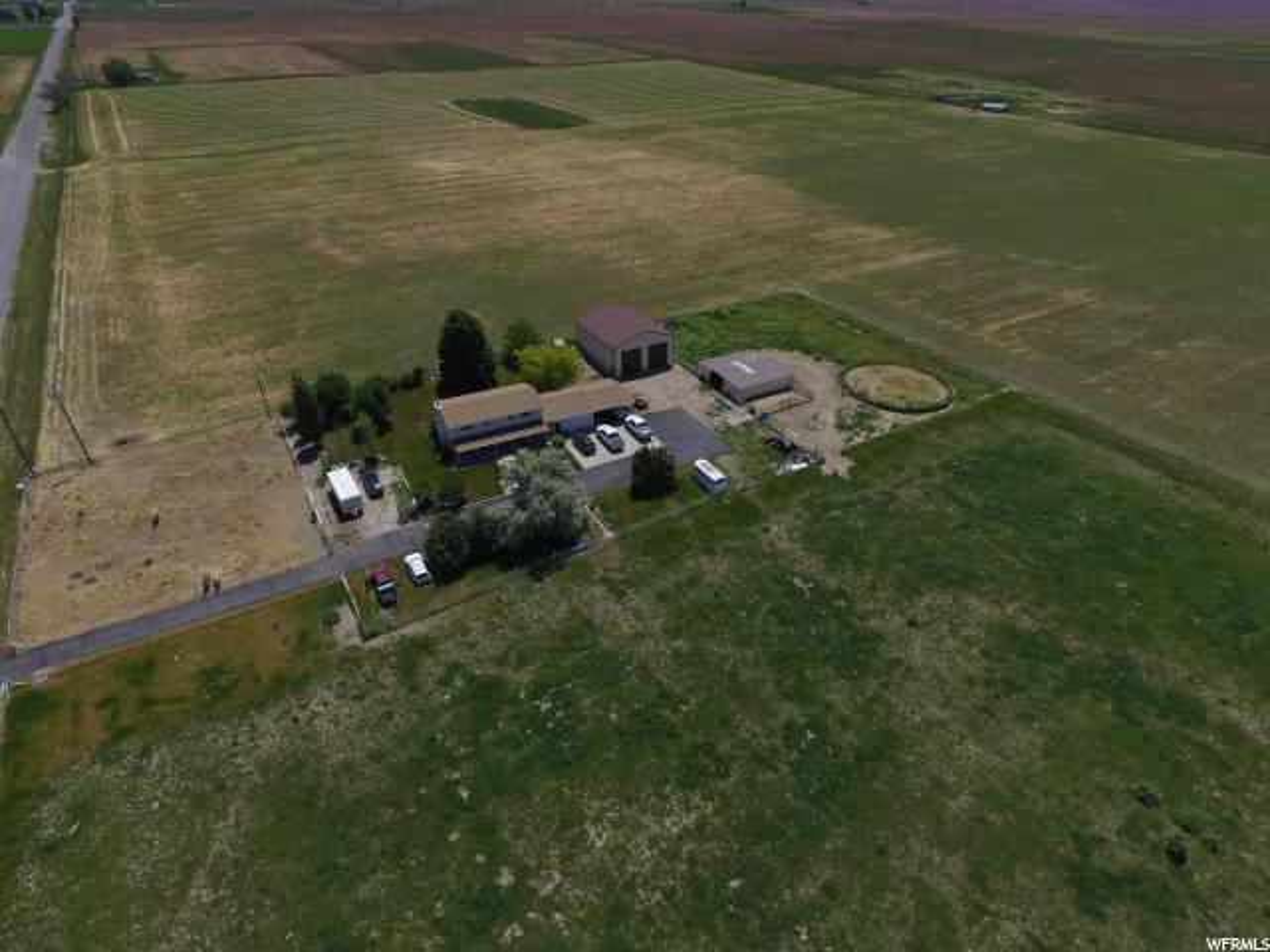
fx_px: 734
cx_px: 635
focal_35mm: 20
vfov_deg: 66.0
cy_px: 476
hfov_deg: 81.7
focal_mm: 3.61
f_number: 2.8
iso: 100
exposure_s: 1/1799
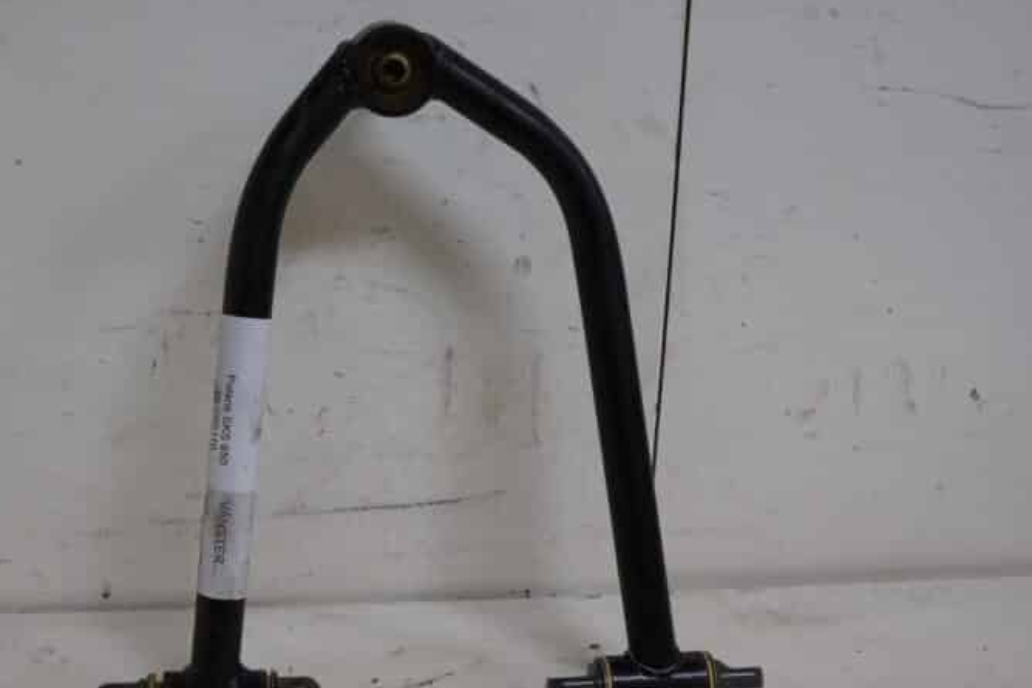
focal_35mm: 46
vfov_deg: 29.2
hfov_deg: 42.5
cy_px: 325
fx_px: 1318
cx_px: 408
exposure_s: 1/60
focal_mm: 20
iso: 1000
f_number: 5
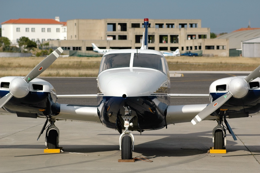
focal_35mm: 158
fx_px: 1136
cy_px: 86
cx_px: 130
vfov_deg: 8.7
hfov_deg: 13.1
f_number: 8
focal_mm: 105
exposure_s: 1/1000
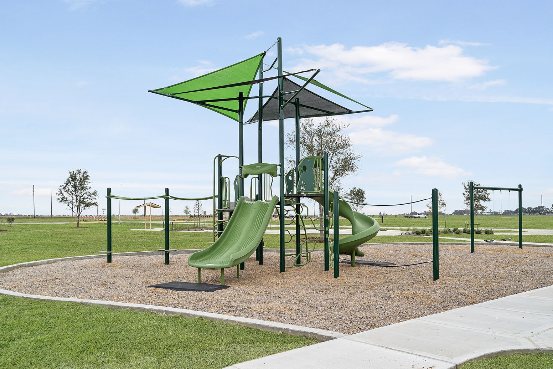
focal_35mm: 29
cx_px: 276
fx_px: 445
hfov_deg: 63.7
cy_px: 184
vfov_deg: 45.0
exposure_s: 1/640
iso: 200
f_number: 7.1
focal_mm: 29
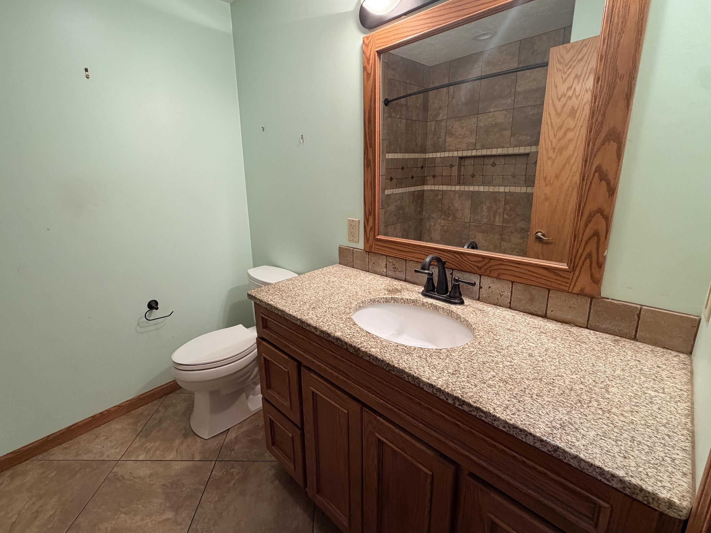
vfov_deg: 78.0
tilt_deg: -13.3
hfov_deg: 94.2
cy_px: 246
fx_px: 329
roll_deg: +1.9
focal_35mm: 16
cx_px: 320
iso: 320
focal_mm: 2.22
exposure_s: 1/120
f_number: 2.2
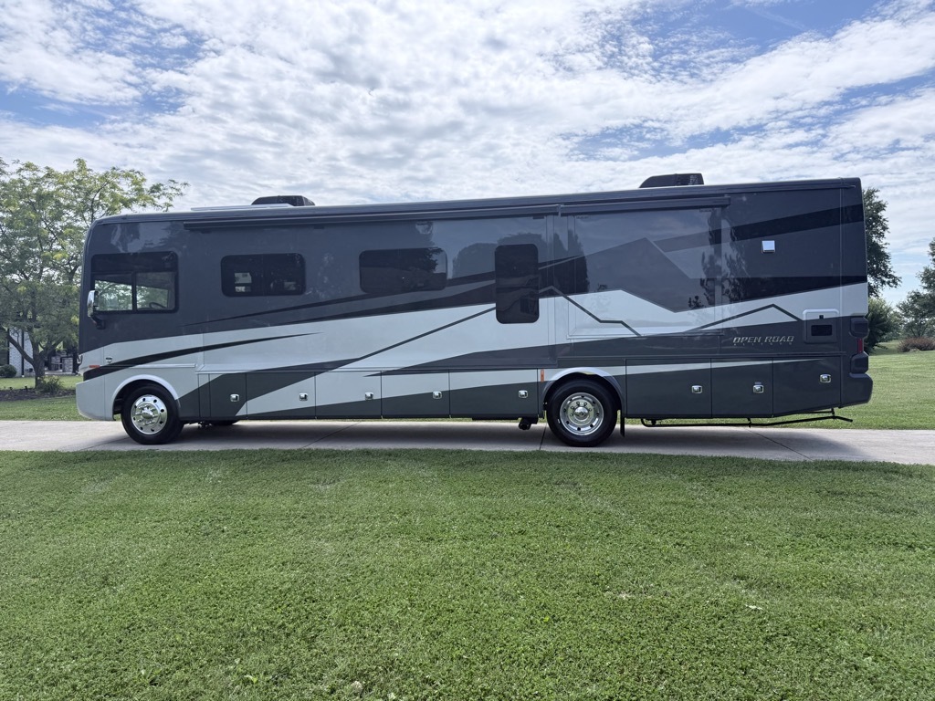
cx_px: 468
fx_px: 648
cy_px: 350
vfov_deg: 56.8
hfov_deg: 71.6
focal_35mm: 24
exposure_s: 1/4975
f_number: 1.78
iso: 100
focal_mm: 6.76
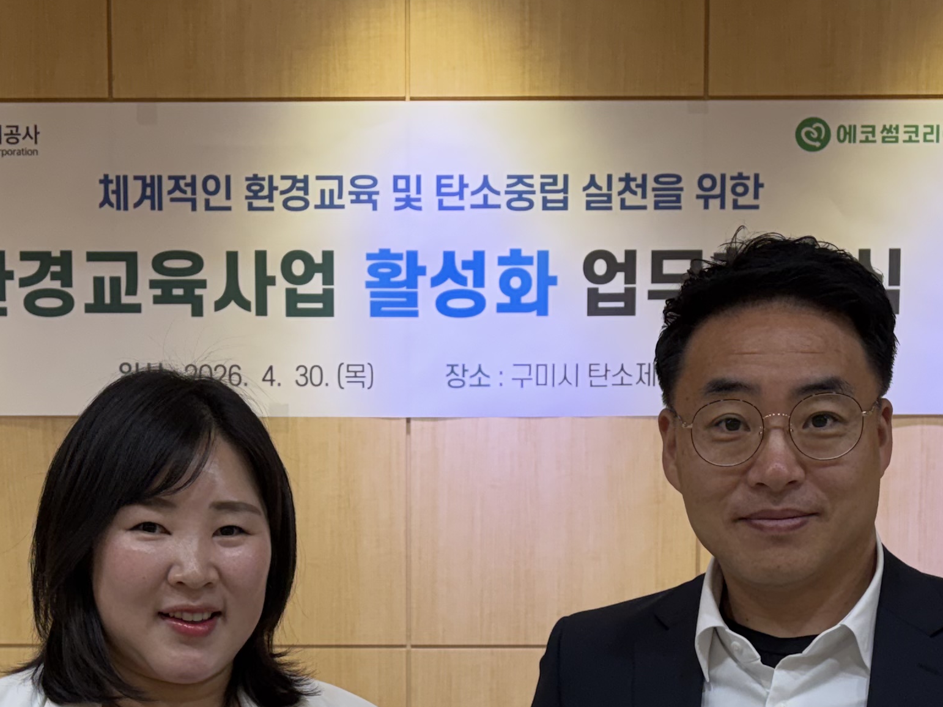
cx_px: 418
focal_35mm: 68
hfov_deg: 28.5
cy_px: 730
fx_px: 1852
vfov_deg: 20.8
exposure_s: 1/120
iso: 100
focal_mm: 5.96
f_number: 1.6
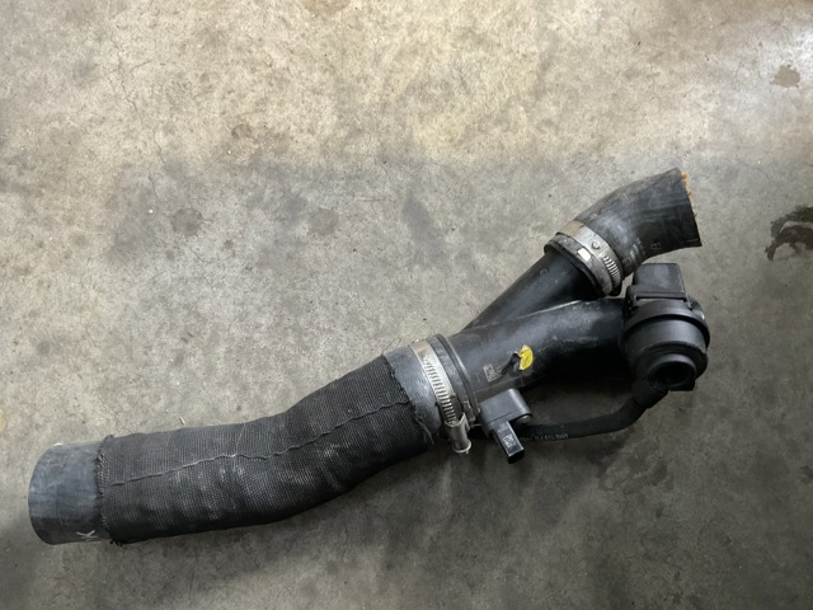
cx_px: 406
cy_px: 305
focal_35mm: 29
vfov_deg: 48.2
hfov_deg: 61.7
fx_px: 681
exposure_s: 1/33
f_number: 1.8
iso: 200
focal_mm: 3
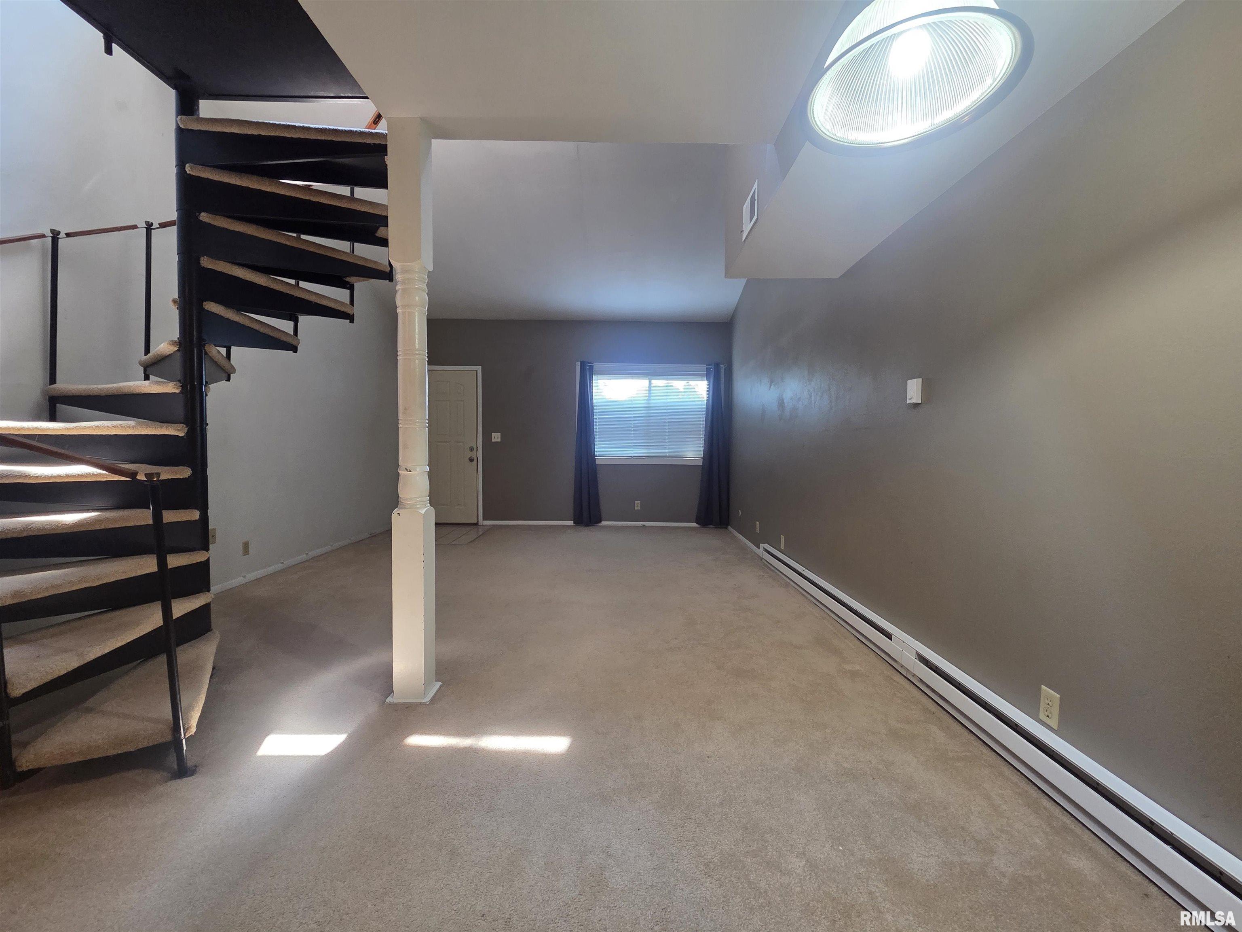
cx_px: 621
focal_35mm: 13
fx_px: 466
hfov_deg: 106.2
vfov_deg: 89.9
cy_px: 466
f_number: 2.2
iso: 250
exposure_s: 1/60
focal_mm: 2.2
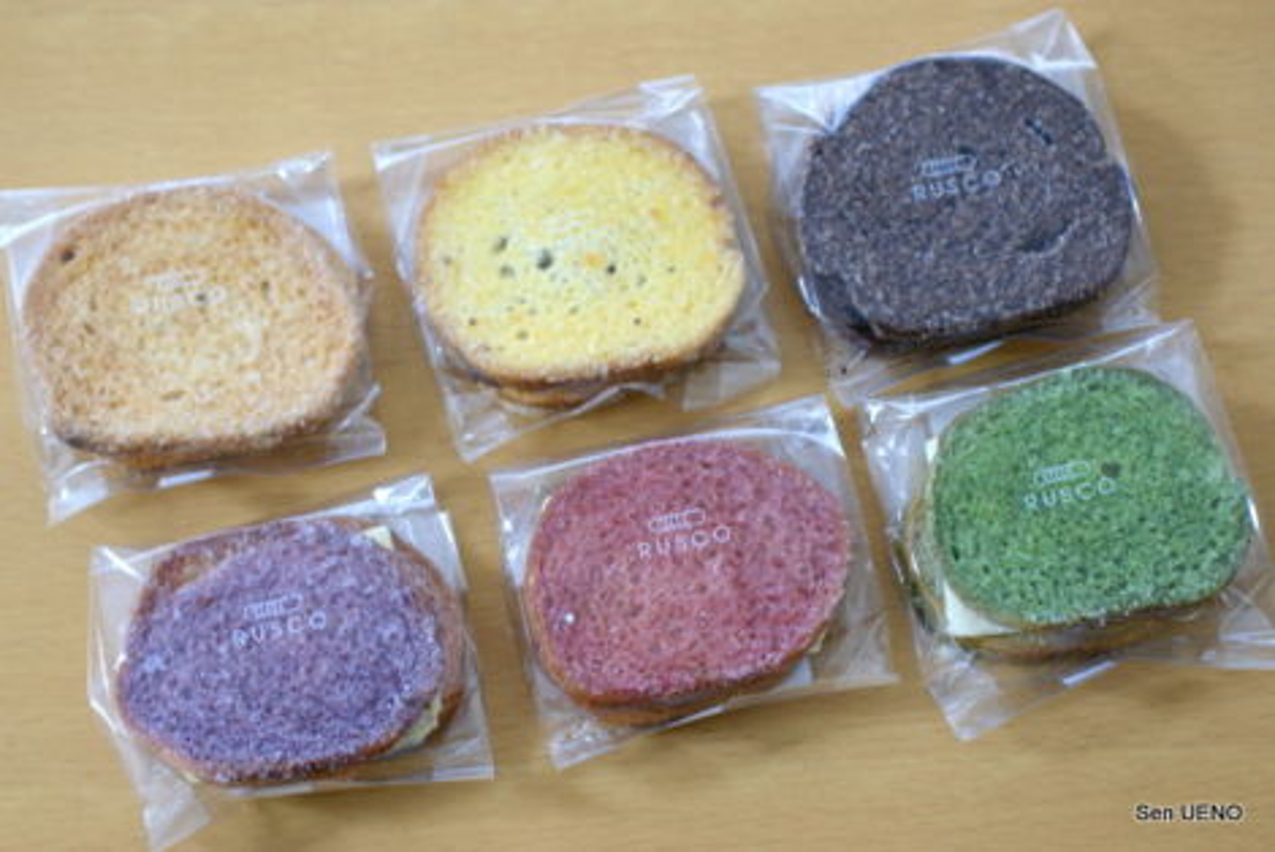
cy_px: 426
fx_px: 2658
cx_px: 638
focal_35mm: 75
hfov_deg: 27.0
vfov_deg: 18.2
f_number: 3.5
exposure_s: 1/25
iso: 400
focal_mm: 50
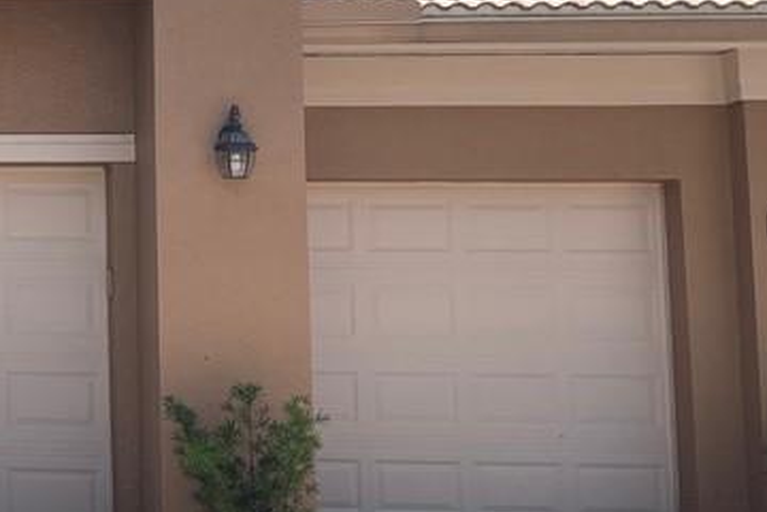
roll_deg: -0.5
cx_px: -256
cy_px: 181
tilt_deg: +5.4
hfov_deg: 23.1
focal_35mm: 77
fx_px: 1640
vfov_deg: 17.7
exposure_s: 1/2174
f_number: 1.6
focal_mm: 4.2
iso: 32
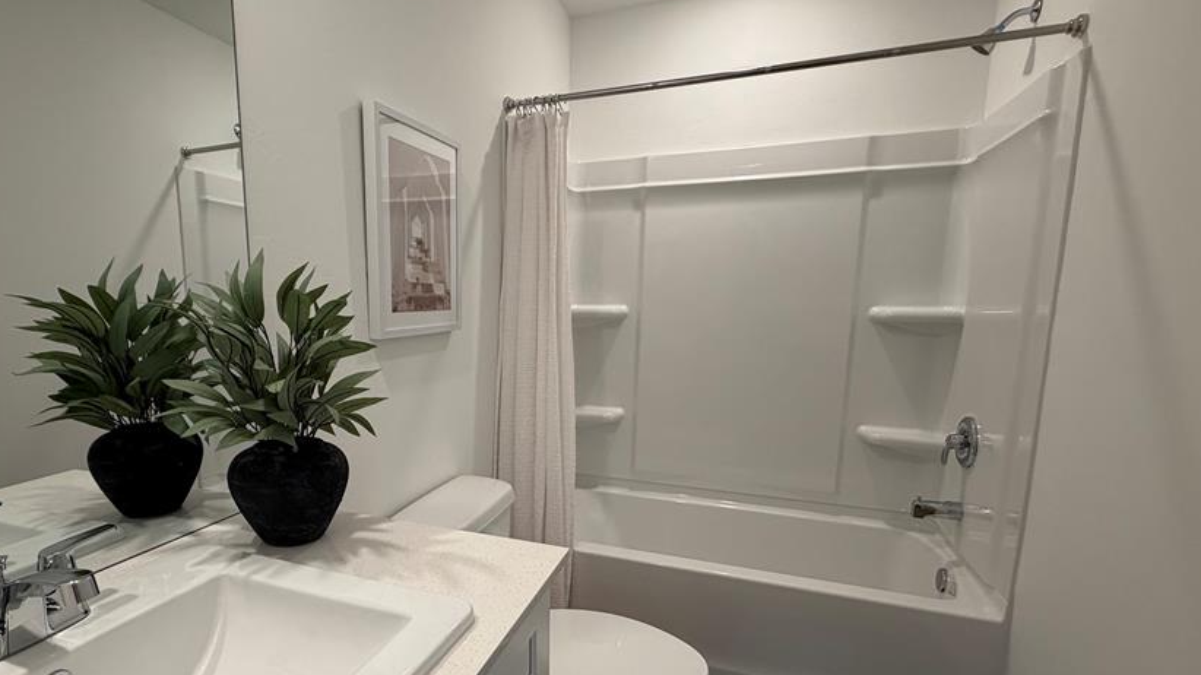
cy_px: 397
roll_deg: +0.2
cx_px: 498
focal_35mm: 19
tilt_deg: -7.7
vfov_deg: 58.0
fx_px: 605
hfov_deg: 88.8
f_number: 2.2
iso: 200
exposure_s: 1/120
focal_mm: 2.22
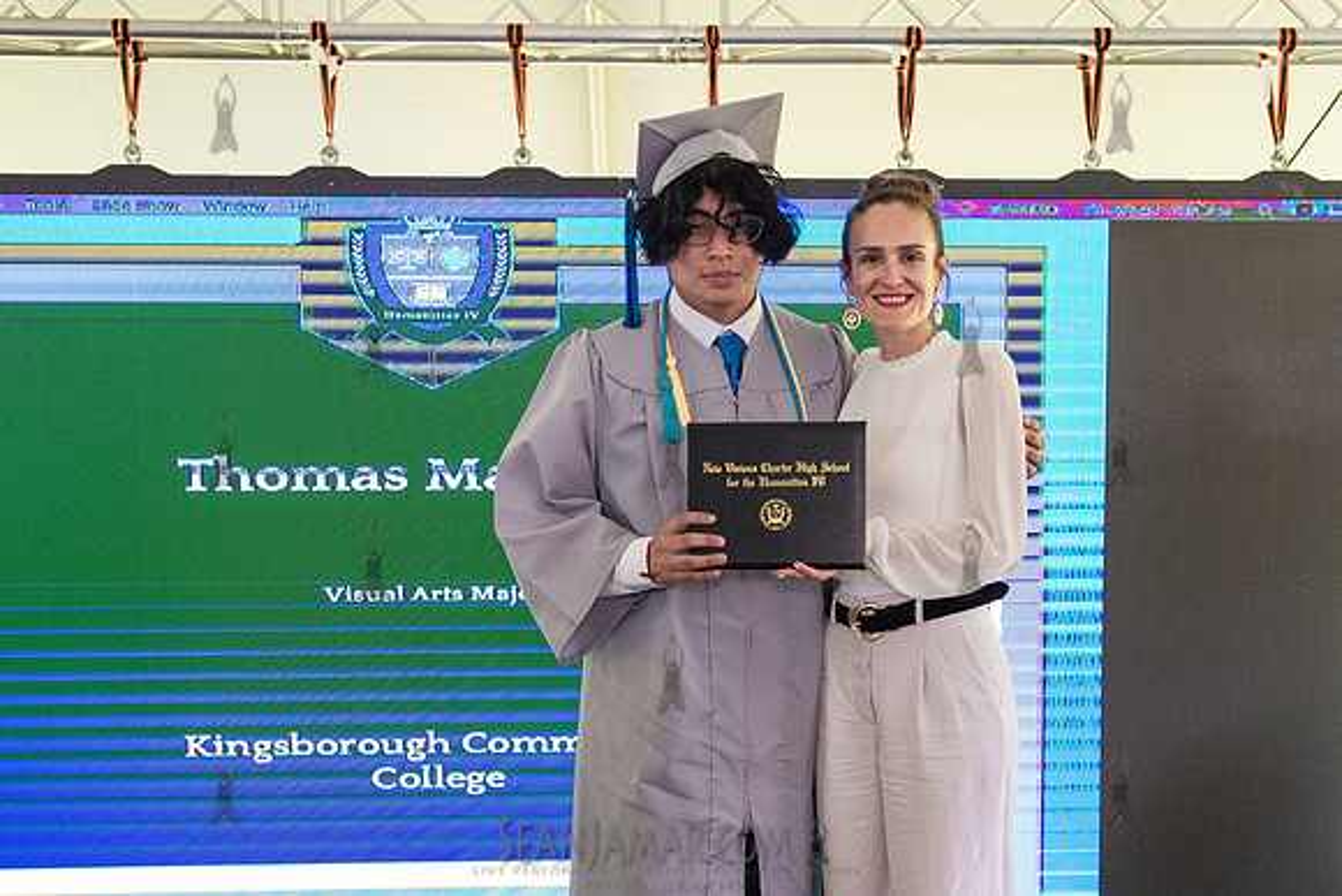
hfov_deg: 35.9
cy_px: 645
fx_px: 2067
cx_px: 766
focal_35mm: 55
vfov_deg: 24.2
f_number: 4
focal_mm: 34
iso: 2500
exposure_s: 1/800
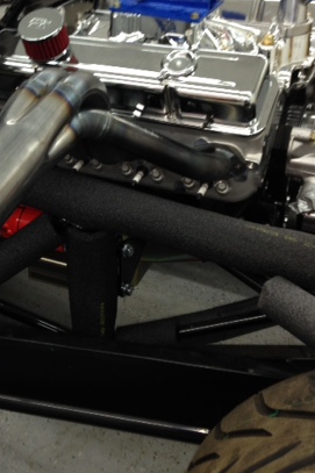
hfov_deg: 24.6
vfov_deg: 36.8
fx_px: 709
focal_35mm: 54
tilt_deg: -29.8
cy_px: 202
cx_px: 56
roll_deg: +1.0
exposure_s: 1/20
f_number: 2.4
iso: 50
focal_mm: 4.12
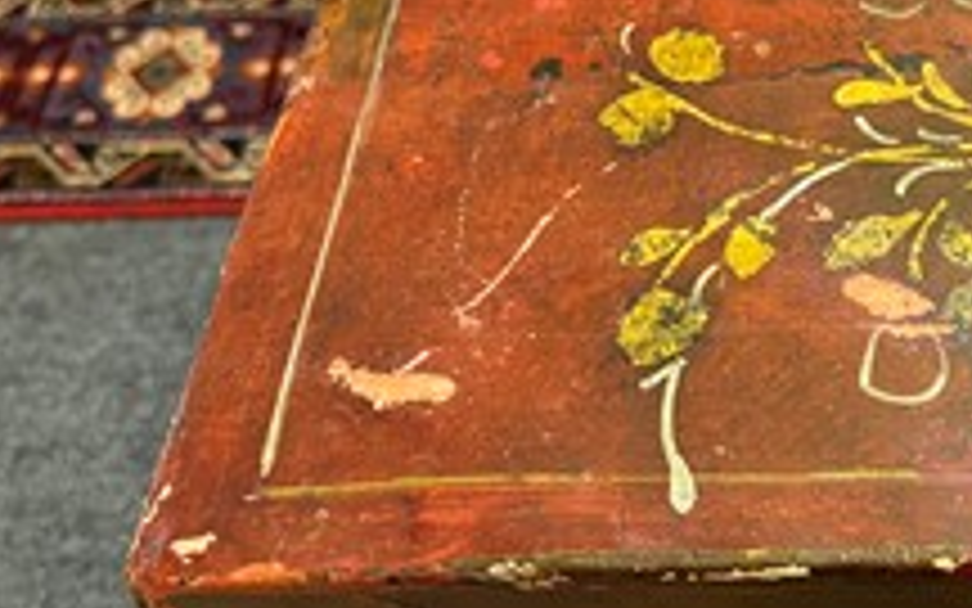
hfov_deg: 37.9
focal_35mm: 51
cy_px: 198
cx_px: 796
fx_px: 1351
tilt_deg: -48.7
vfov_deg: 25.2
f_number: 1.6
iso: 250
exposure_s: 1/50
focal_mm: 5.1
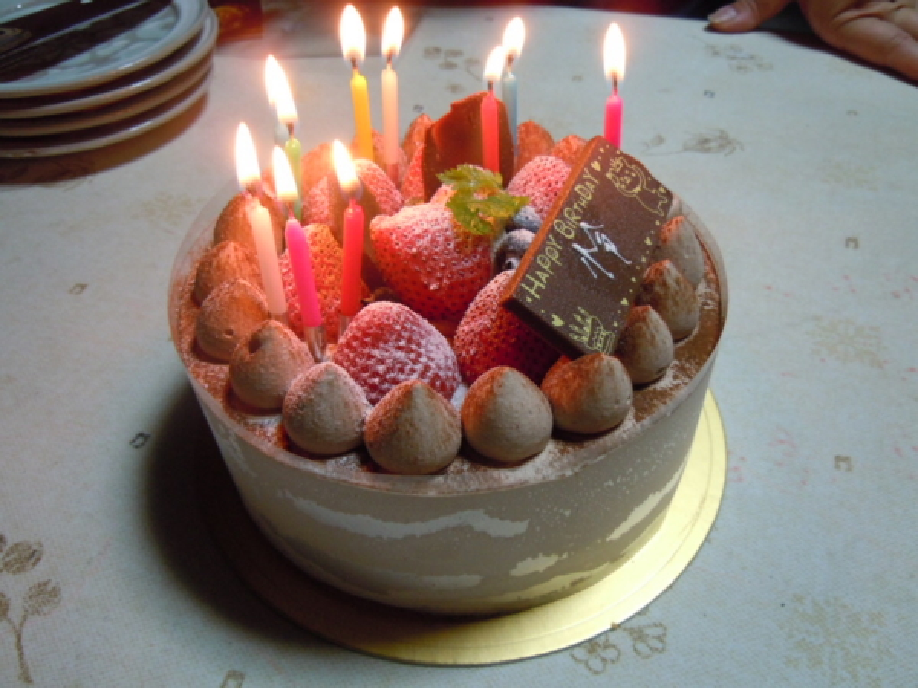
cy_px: 344
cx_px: 459
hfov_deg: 60.0
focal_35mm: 30
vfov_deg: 46.8
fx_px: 796
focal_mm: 5.4
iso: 320
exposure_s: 1/60
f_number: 3.5
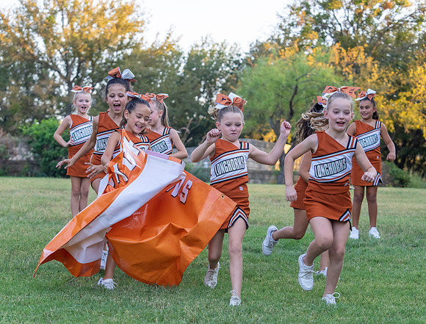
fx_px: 1030
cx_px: 202
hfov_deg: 23.4
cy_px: 173
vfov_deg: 17.9
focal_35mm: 83
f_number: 4
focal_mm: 70
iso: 1600
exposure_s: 1/1000
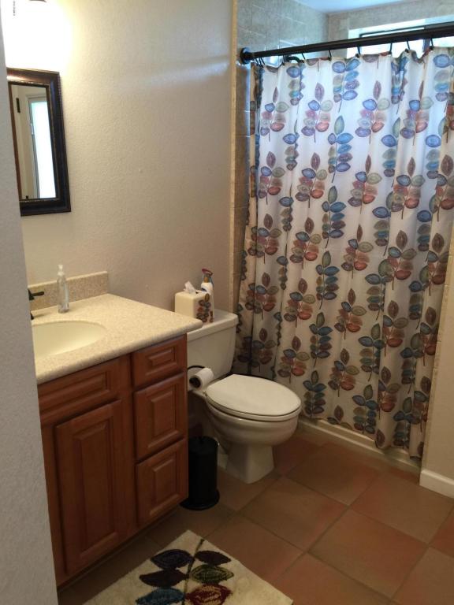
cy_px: 302
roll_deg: -1.2
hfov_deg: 48.2
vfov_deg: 61.7
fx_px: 507
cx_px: 227
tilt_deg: -15.7
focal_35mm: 29
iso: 40
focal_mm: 4.15
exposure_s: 1/15
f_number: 2.2
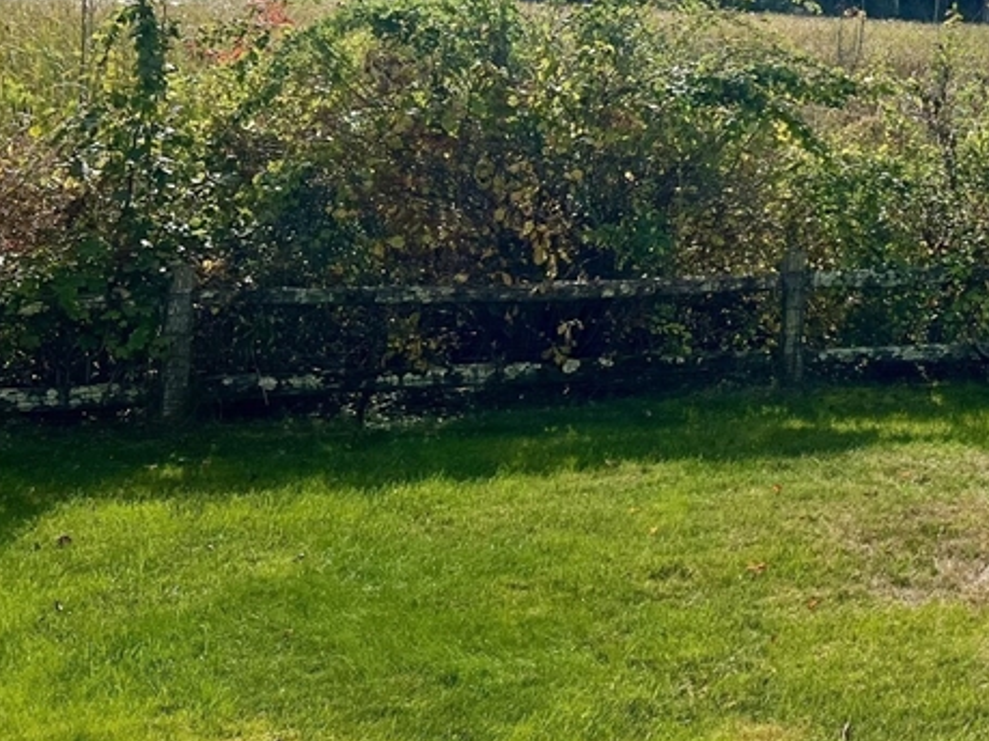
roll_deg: -2.6
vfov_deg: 24.2
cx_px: 1019
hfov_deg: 30.6
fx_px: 1657
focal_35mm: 58
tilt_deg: +0.4
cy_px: 11
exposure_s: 1/9434
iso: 50
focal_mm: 5.7
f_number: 1.5
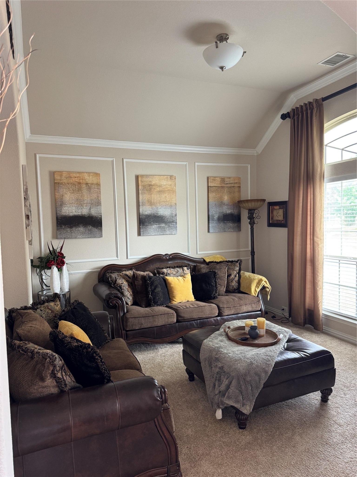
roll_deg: +1.5
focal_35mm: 24
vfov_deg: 71.6
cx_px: 178
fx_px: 330
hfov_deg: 56.8
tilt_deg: -3.4
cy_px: 238
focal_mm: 6.76
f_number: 1.78
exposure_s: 1/60
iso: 250
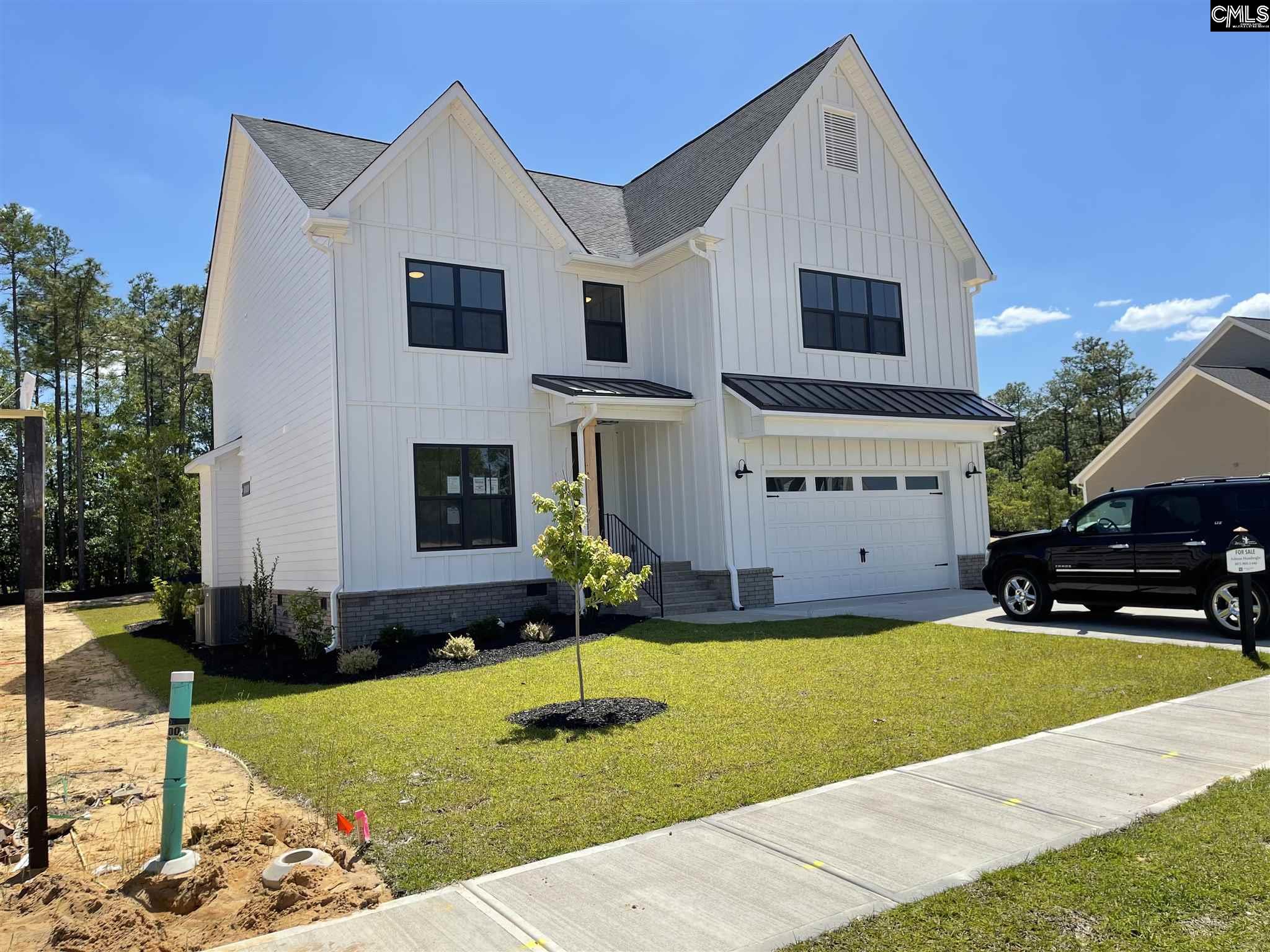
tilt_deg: +3.2
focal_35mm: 26
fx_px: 954
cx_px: 635
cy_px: 476
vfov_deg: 53.1
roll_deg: +2.6
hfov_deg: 67.3
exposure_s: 1/2433
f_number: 1.6
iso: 32
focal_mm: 5.1
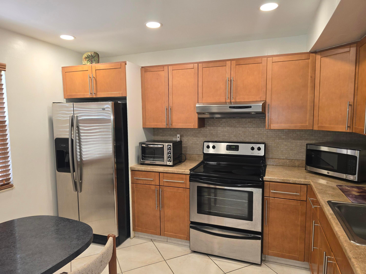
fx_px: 243
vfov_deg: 58.9
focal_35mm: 23
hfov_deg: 73.9
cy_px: 137
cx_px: 183
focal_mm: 6.3
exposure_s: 1/60
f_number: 1.7
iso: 80
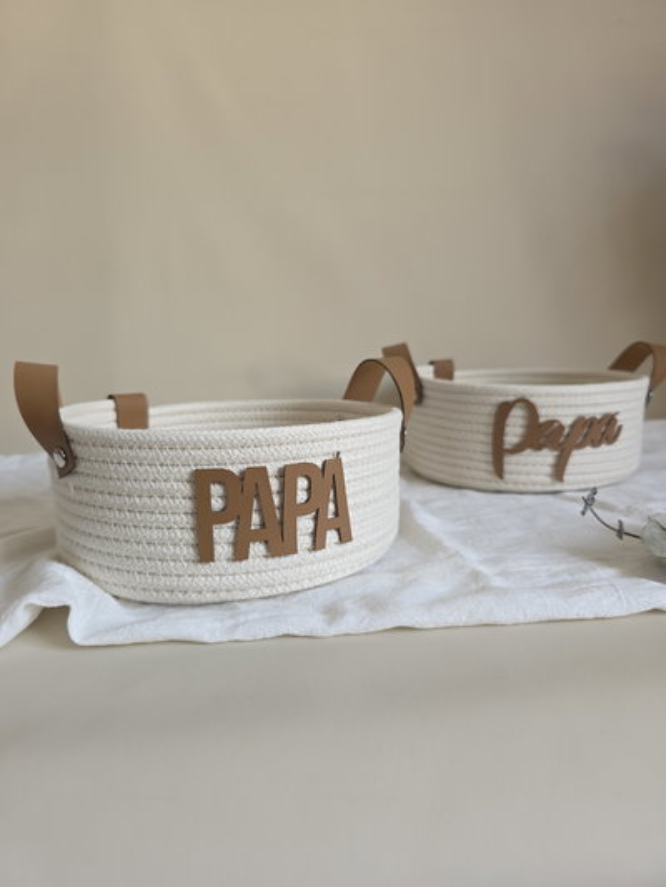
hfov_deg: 58.9
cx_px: 333
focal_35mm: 23
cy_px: 444
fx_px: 590
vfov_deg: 73.9
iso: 64
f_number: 1.7
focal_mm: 6.3
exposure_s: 1/100
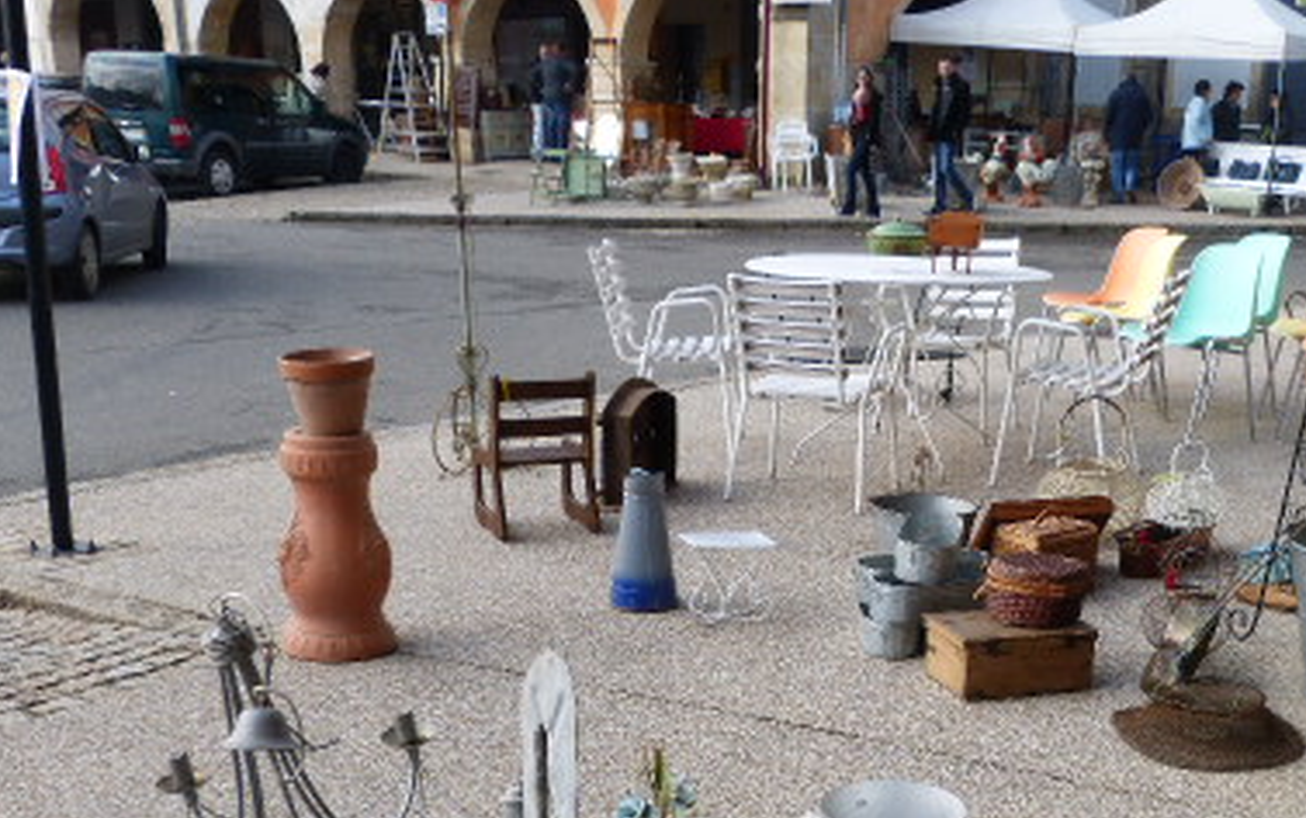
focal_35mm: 45
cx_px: 863
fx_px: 1602
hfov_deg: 43.8
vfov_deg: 27.5
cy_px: 745
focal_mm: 4.5
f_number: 4
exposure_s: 1/320
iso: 100
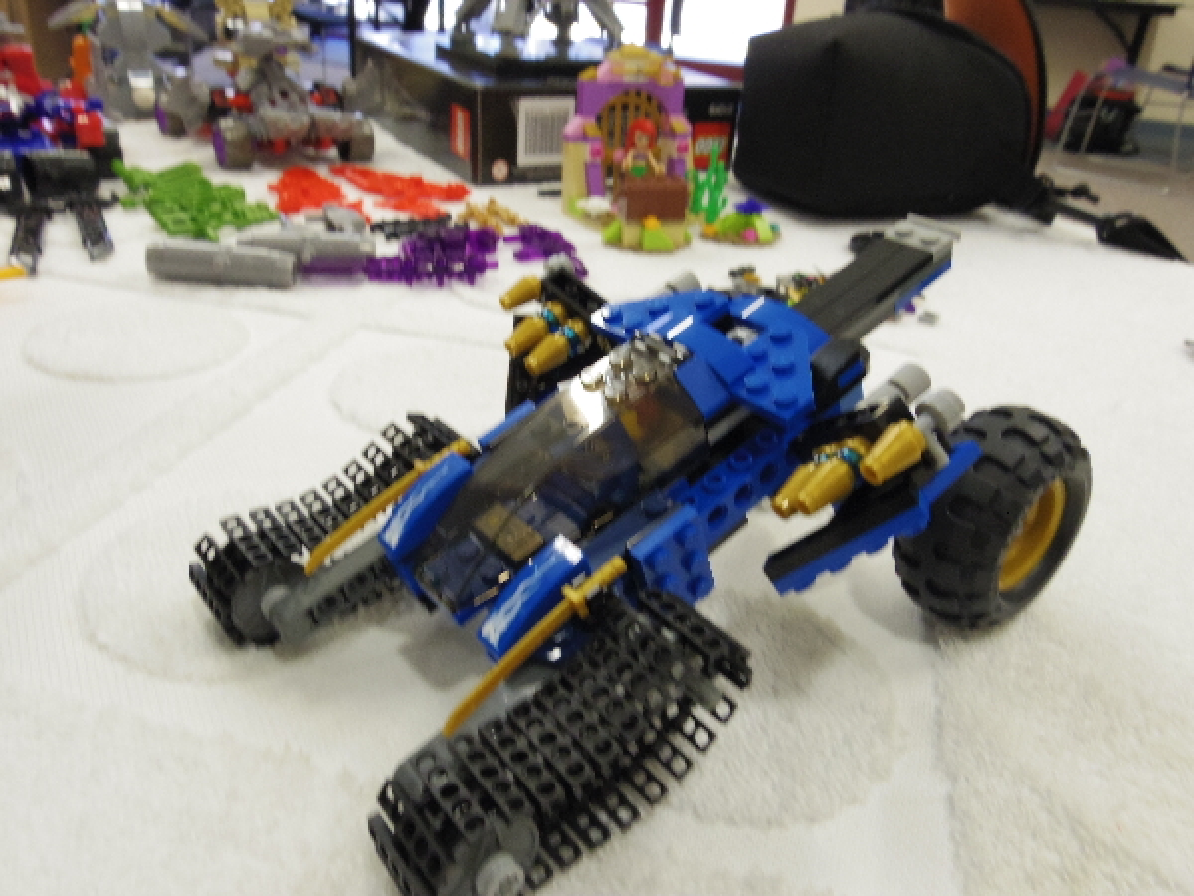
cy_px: 448
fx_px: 931
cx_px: 597
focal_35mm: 27
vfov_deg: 51.4
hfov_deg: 65.3
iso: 640
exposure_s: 1/50
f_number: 4.5
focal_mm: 5
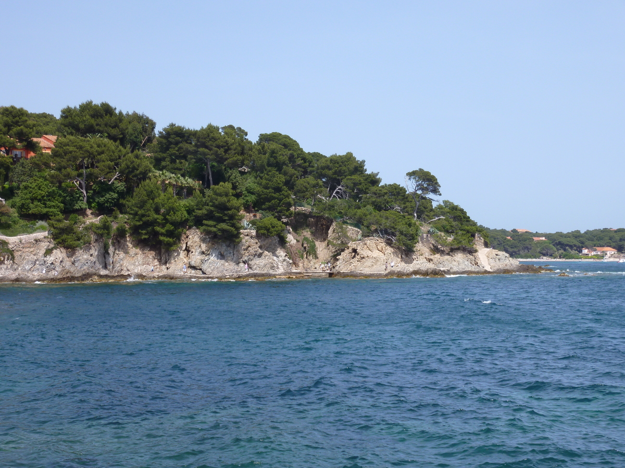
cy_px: 234
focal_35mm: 55
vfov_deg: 26.6
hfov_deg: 34.9
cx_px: 312
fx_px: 993
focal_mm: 9.1
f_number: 4.5
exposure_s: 1/500
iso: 80
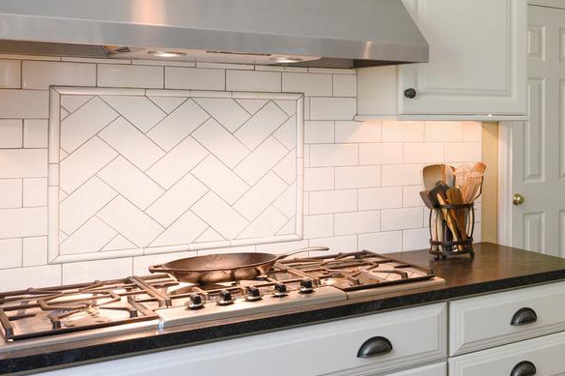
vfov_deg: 27.3
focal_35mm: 49
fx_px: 768
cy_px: 116
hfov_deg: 31.7
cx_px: 721
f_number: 7.1
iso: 640
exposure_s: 1/25
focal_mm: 14
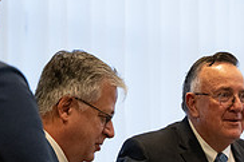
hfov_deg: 6.8
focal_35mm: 297
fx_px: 2011
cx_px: 383
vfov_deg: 4.6
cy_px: 148
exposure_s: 1/320
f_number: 2.8
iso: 2500
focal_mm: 70
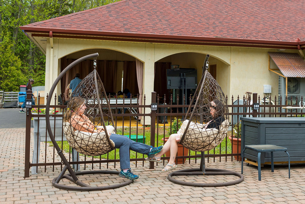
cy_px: 102
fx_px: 297
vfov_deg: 37.9
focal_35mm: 35
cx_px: 152
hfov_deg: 54.4
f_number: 8
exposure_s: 1/200
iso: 320
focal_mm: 35
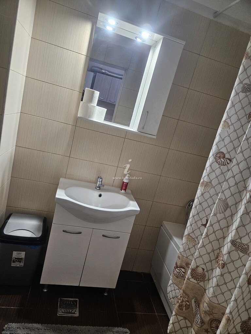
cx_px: 126
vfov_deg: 73.9
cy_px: 167
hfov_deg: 58.9
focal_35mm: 23
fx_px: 222
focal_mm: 5.4
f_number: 1.8
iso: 400
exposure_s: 1/100
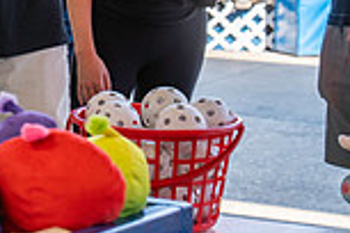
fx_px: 2022
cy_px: 10
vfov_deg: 6.6
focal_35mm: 208
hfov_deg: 9.4
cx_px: -295
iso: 160
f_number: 4.5
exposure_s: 1/200
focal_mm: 55
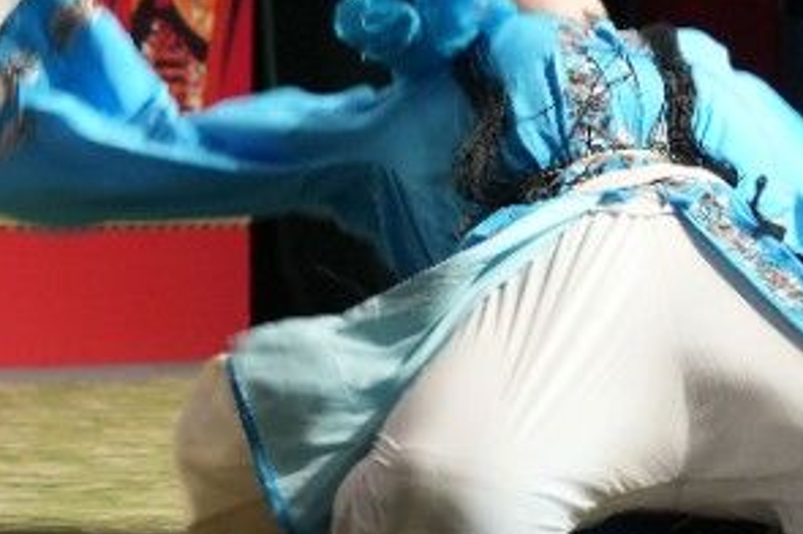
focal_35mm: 247
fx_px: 5503
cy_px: -181
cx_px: 397
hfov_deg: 8.3
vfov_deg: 5.5
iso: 1000
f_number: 4
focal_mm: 52
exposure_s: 1/160
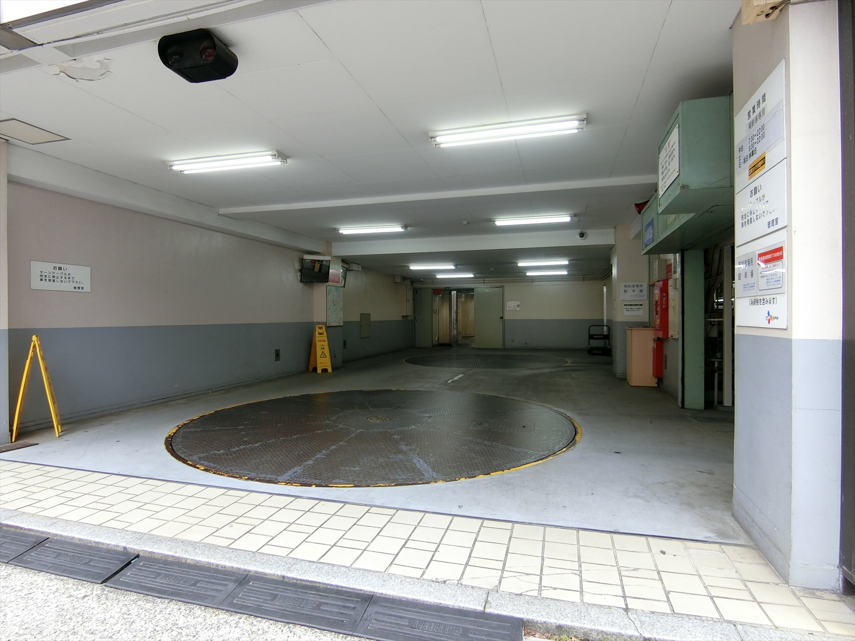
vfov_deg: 68.7
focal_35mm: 19
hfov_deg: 84.7
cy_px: 320
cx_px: 428
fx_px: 469
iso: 125
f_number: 2.7
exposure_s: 1/125
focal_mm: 4.06
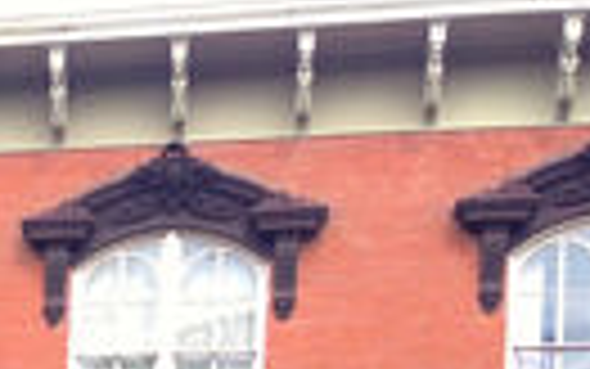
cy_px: 713
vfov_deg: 9.2
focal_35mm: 134
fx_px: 2156
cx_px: -329
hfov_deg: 14.4
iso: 50
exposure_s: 1/223
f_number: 2.4
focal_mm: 4.13
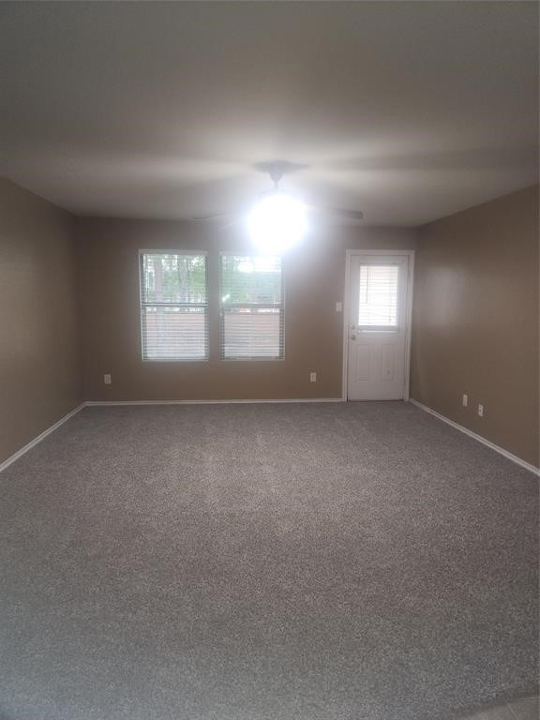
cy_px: 360
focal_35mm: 23
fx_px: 478
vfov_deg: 73.9
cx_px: 270
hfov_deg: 58.9
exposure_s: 1/30
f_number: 1.8
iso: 100
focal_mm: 5.4
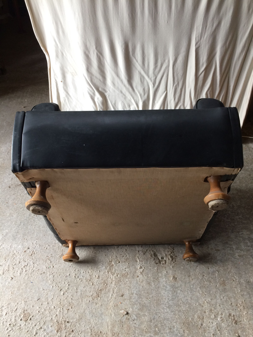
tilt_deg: -42.4
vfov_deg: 61.7
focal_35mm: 29
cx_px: 126
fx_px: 283
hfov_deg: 48.2
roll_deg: -0.4
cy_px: 168
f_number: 2.2
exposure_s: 1/33
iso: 50
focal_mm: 4.15
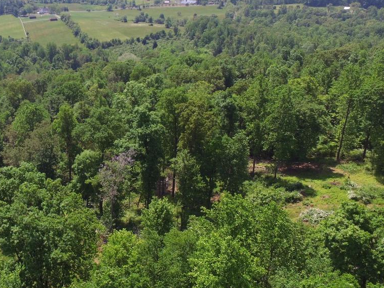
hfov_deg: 45.3
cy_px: 131
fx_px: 421
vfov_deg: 37.7
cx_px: 52
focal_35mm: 38
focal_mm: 3.61
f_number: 2.8
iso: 100
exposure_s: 1/740
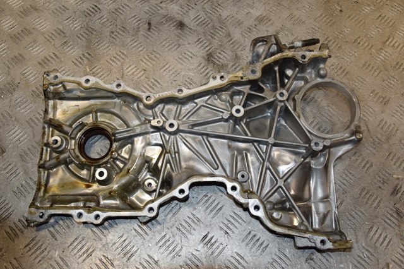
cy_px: 134
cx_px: 202
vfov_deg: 41.7
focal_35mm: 32
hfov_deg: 59.5
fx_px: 353
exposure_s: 1/200
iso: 800
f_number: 11
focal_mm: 21
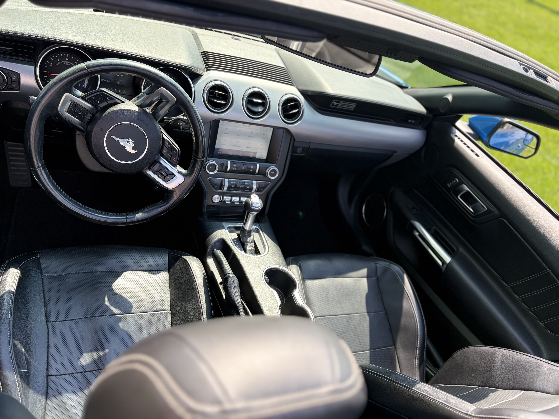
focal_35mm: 26
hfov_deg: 67.3
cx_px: 280
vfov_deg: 53.1
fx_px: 420
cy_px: 210
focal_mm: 5.96
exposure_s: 1/687
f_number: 1.6
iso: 64
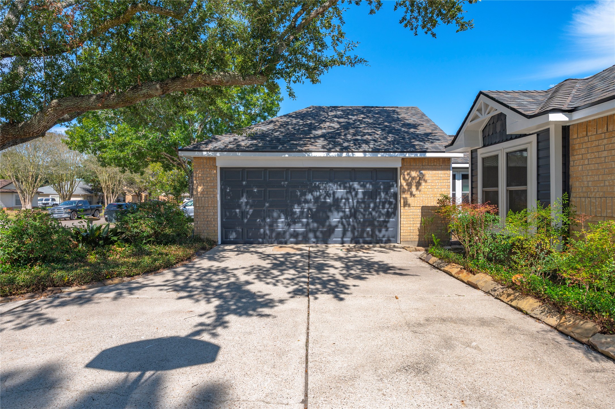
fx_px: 324
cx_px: 308
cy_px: 204
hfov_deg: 86.9
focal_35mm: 19
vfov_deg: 64.5
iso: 125
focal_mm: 19
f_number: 14
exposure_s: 1/200
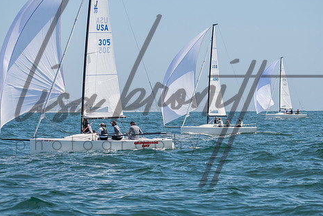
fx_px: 1329
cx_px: 168
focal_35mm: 148
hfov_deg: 13.9
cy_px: 93
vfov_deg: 9.3
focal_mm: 80
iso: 200
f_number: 6.3
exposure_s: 1/1000
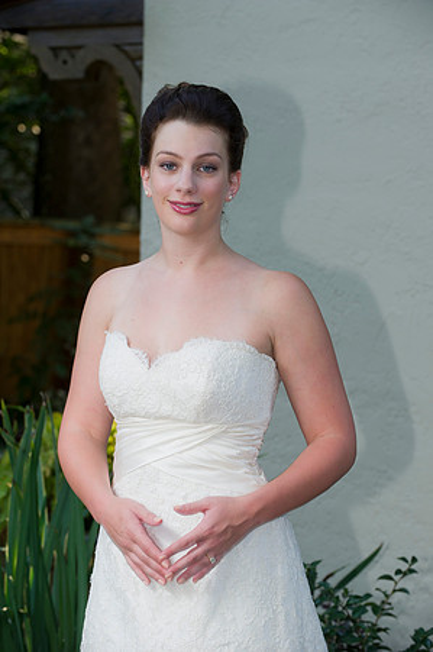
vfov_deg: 17.7
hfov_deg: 11.8
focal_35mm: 116
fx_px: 2098
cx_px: 216
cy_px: 326
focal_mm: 116
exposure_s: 1/80
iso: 400
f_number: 5.6
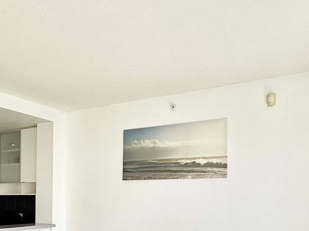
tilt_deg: +0.9
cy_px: 198
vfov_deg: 35.9
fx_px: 339
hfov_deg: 49.0
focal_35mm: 38
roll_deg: -0.4
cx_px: 161
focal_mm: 2.22
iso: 50
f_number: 2.2
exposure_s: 1/179
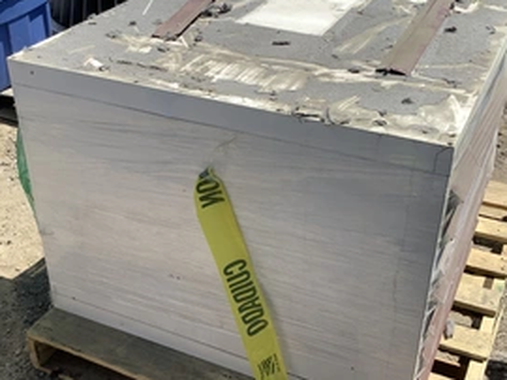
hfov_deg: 41.3
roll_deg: -0.2
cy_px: 196
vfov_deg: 31.5
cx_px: 246
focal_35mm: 46
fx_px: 673
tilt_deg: -33.6
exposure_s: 1/1274
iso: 25
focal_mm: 3.3
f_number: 2.4
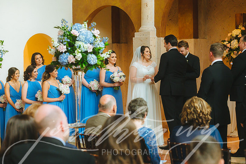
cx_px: 123
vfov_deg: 19.4
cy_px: 82
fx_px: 478
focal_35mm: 70
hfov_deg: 28.9
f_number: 2.8
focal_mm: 70
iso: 4000
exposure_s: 1/160
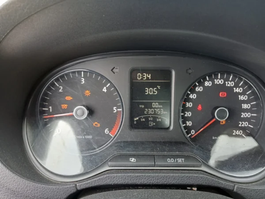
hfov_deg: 63.4
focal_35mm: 28
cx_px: 132
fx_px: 214
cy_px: 100
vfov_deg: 49.7
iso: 172
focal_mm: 3.46
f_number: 2.2
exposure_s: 1/33.3
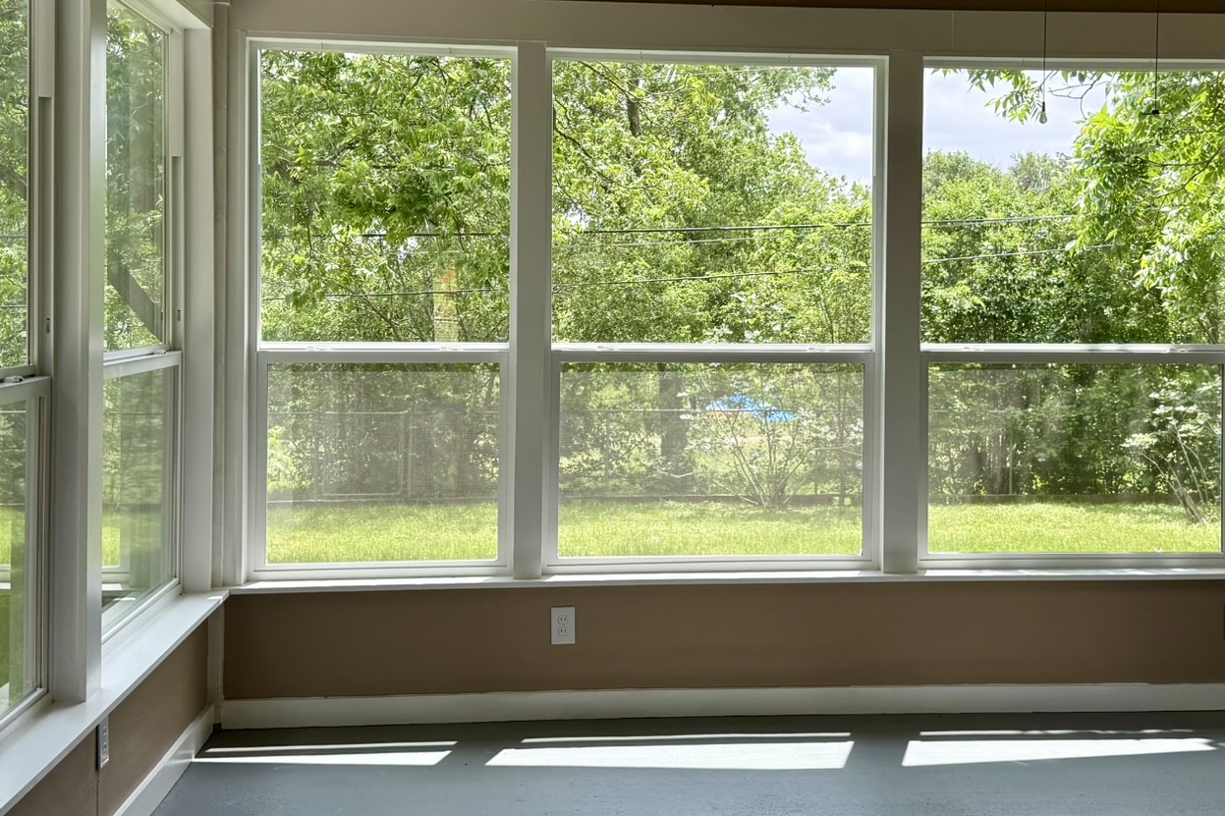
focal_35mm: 41
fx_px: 1395
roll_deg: -0.6
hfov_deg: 47.2
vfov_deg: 32.4
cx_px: 708
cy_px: 298
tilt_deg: -0.4
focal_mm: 6.76
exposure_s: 1/967
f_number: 1.78
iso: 100
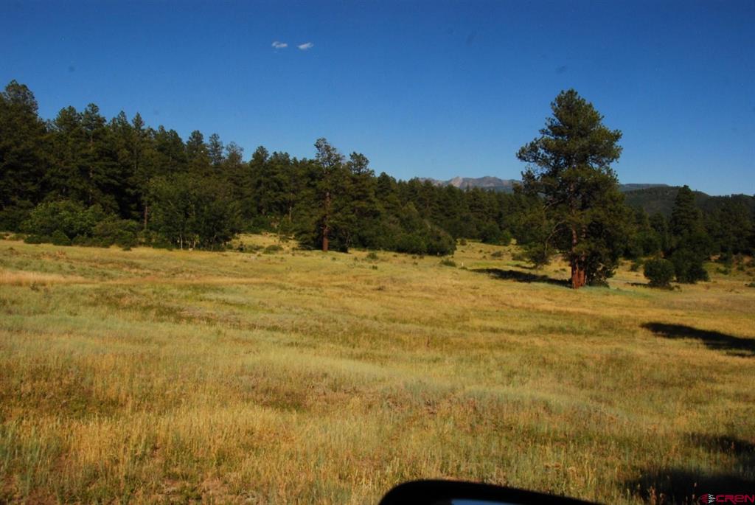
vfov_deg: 37.0
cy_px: 252
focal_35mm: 36
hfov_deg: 53.1
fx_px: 756
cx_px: 378
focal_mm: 24
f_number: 13
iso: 400
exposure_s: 1/640
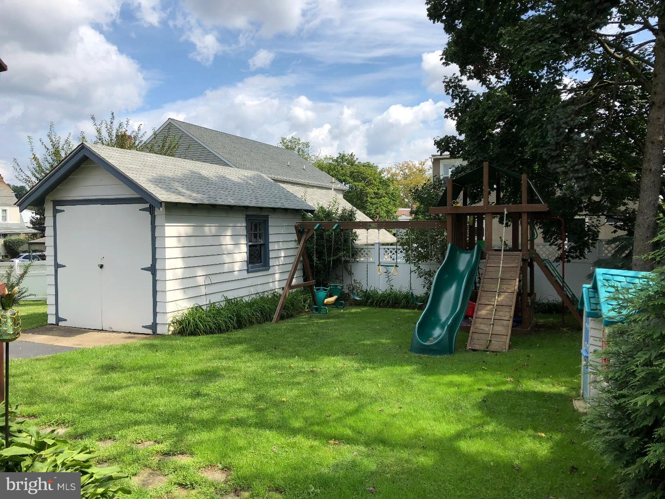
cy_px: 250
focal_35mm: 28
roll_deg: +0.0
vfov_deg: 49.7
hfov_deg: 63.4
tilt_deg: -1.6
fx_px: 538
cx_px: 332
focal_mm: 3.99
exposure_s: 1/1736
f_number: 1.8
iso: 20
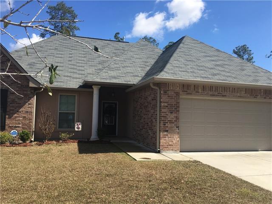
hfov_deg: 61.7
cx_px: 136
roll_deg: -2.7
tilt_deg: +4.0
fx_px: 228
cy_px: 102
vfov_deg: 48.2
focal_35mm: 29
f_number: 2.2
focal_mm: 4.15
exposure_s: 1/1304
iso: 25
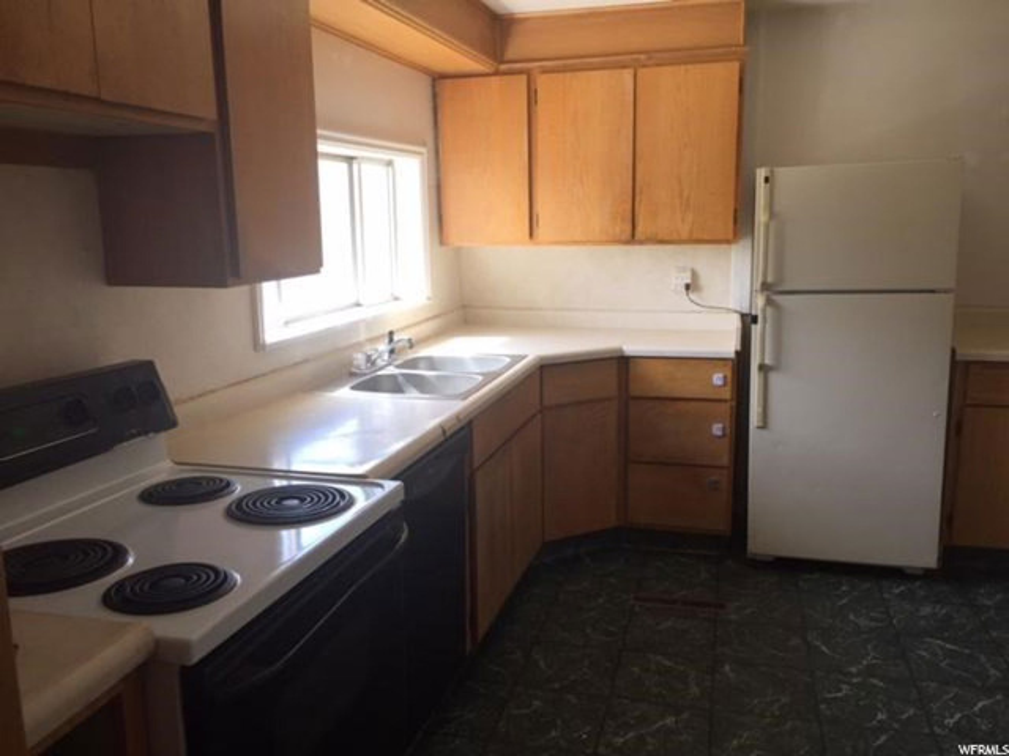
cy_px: 378
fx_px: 845
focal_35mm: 29
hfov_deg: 61.7
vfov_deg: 48.2
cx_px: 504
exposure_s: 1/120
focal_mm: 4.15
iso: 50
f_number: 2.2
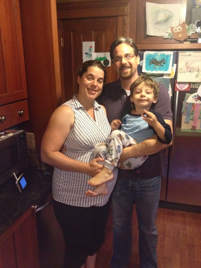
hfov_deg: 40.7
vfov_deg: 52.6
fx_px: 271
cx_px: 100
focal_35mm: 35
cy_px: 134
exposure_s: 1/15
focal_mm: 4.28
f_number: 2.4
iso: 500
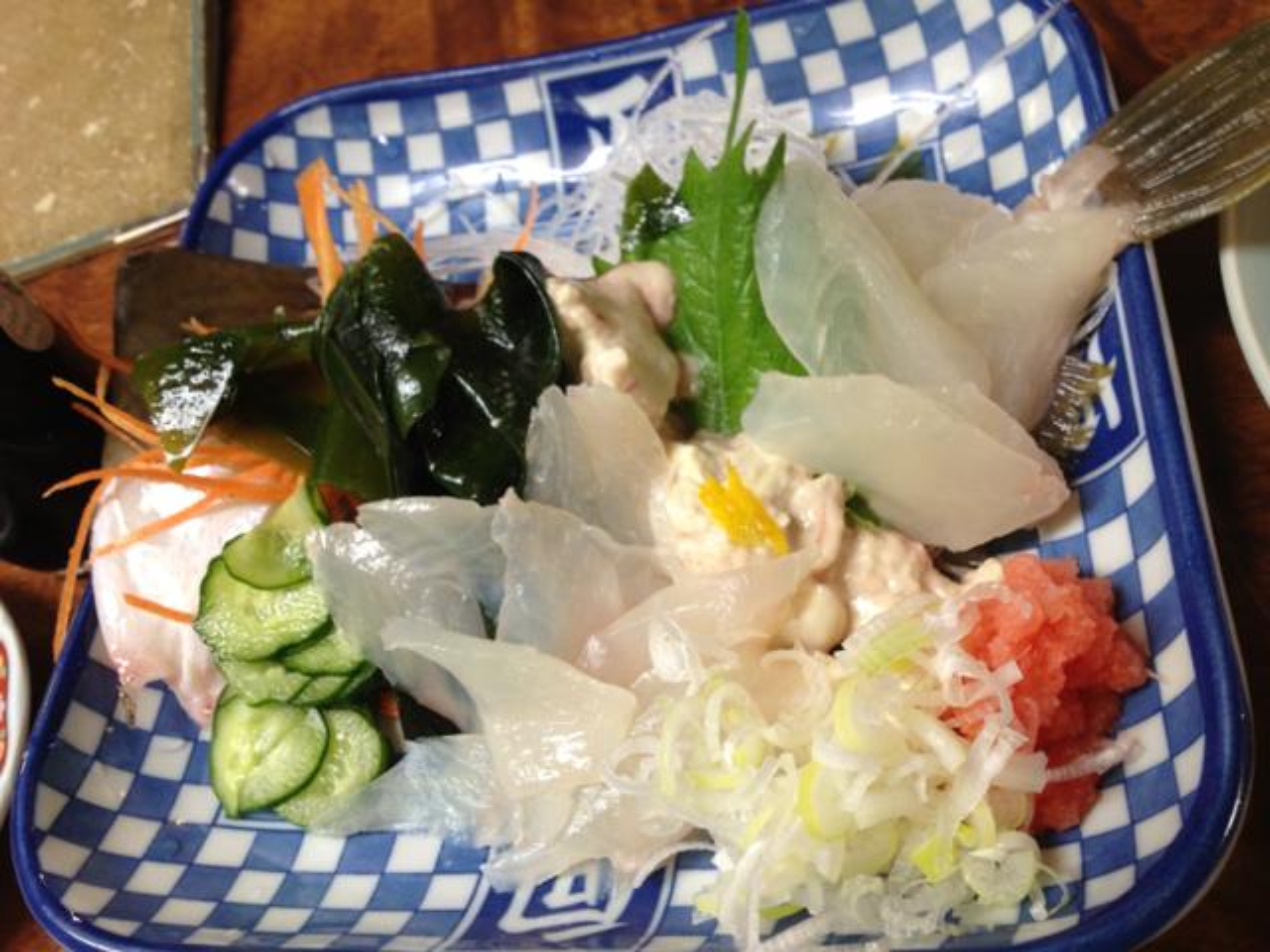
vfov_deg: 40.7
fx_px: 1284
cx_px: 635
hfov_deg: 52.6
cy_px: 476
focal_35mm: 35
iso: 80
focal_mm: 4.28
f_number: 2.4
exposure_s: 1/20
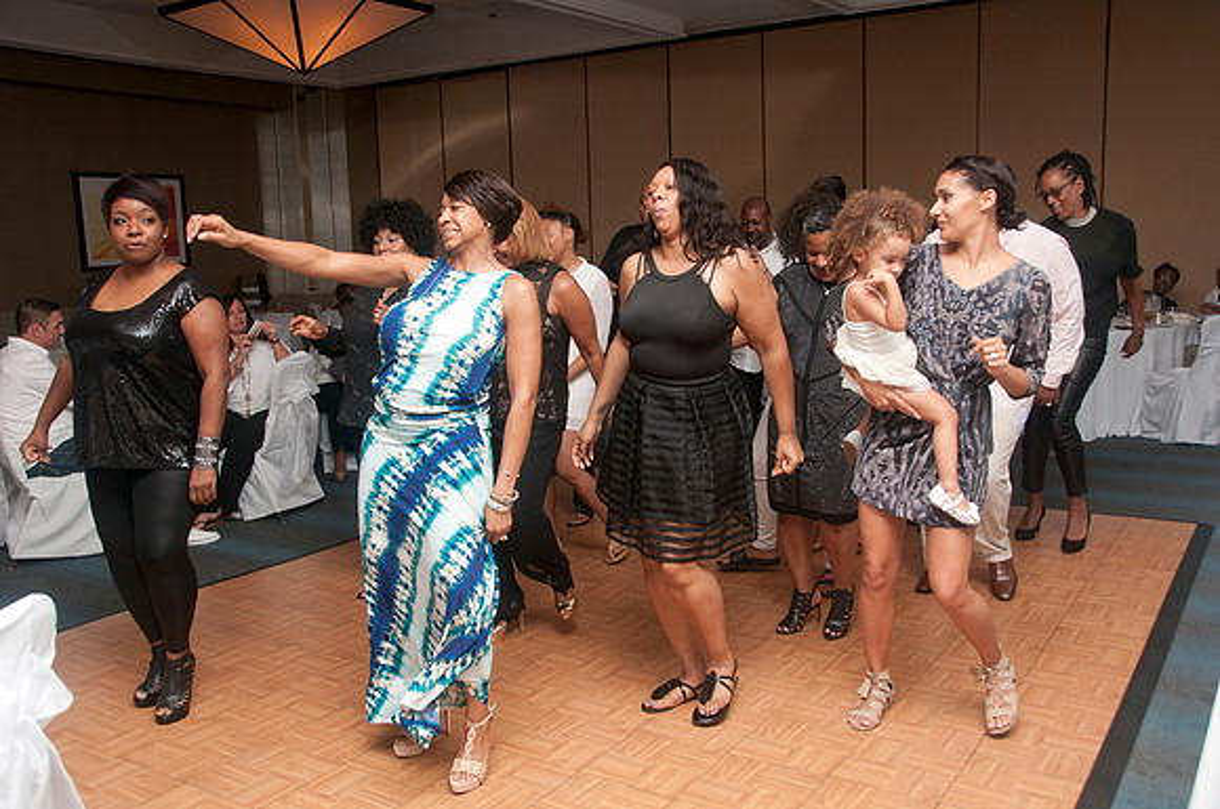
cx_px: 610
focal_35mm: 33
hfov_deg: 57.3
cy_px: 404
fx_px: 1117
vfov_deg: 39.9
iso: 400
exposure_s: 1/125
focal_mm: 22
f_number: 5.6
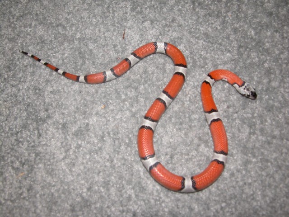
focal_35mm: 34
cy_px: 108
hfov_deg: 54.0
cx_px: 144
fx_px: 284
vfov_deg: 41.8
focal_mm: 8.9
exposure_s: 1/60
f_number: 2.8
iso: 100
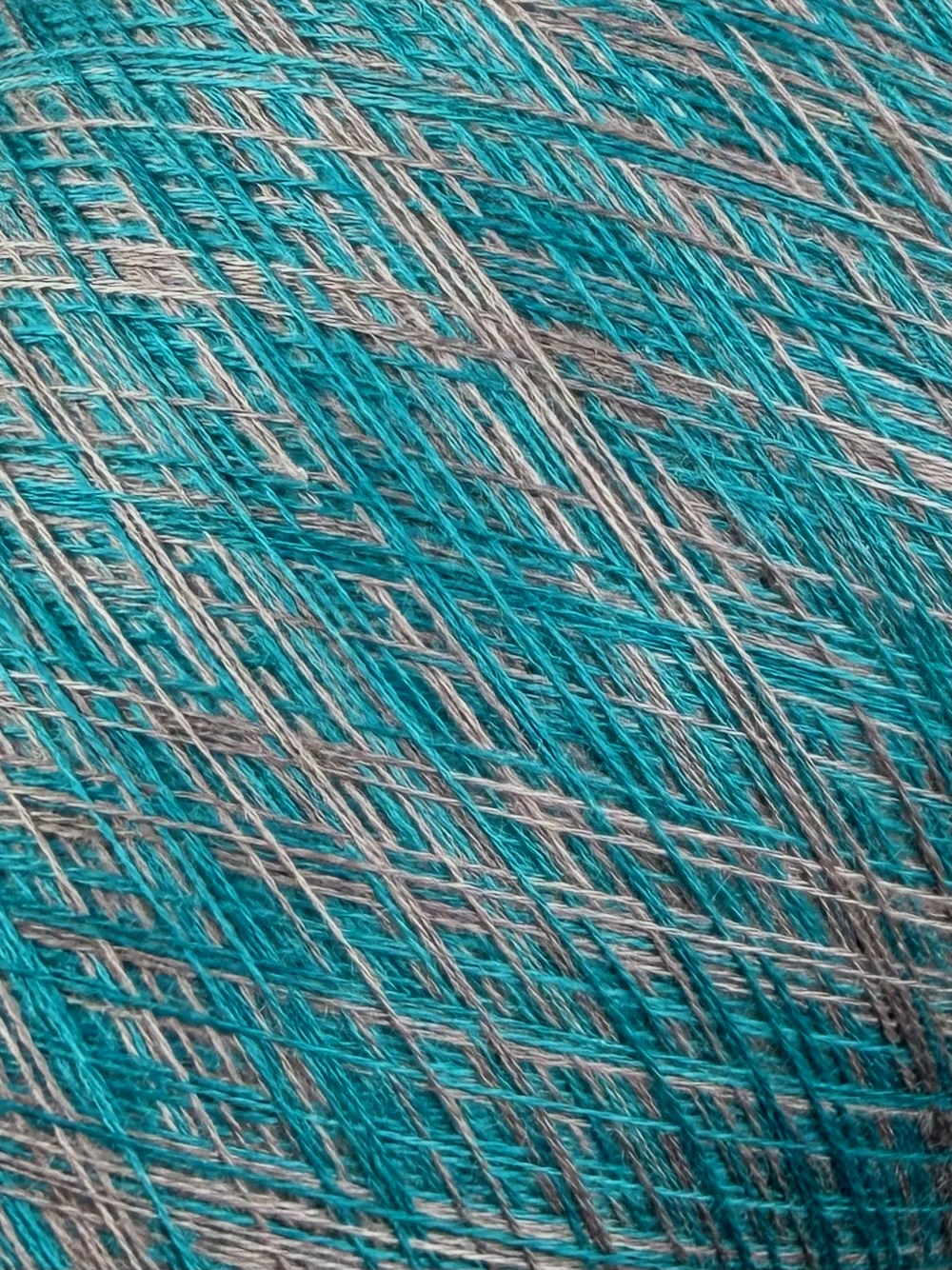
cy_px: 635
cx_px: 476
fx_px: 880
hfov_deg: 56.8
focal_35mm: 24
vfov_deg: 71.6
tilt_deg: -57.3
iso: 40
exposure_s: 1/228
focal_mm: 2.22
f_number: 2.2
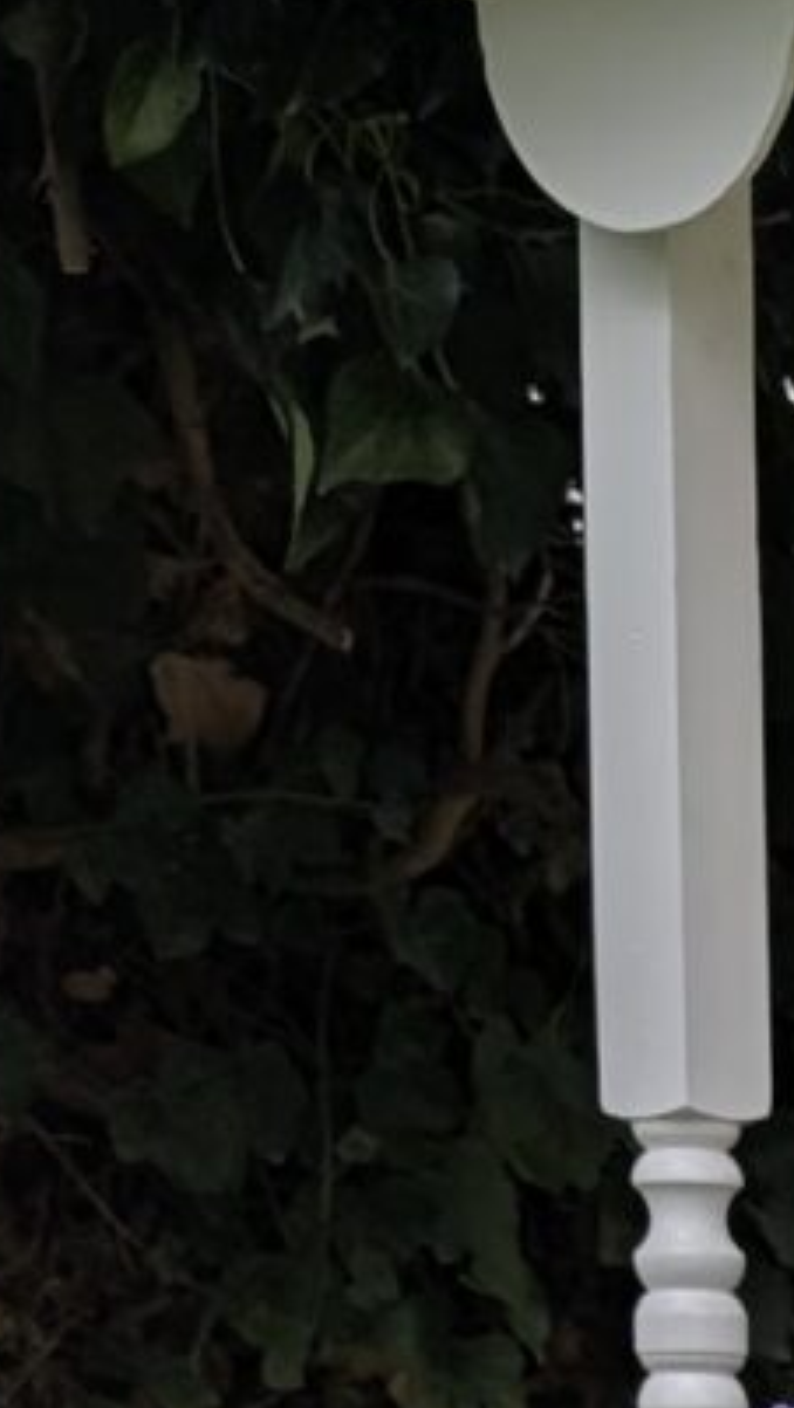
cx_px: 2097
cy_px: 2619
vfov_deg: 11.8
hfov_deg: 6.8
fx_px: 6241
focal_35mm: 167
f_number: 1.68
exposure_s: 1/586
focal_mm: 6.9
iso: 20
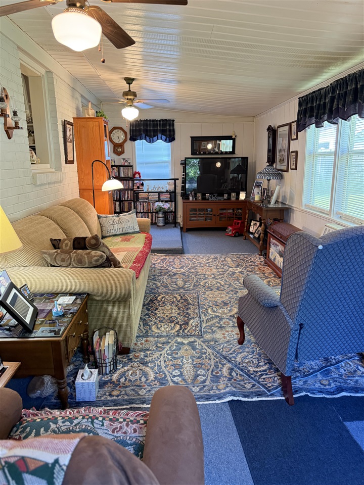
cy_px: 242
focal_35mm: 24
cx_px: 182
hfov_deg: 56.8
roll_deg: +2.2
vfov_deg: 71.6
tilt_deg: -9.4
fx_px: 336
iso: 500
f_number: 1.78
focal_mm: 6.76
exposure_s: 1/60
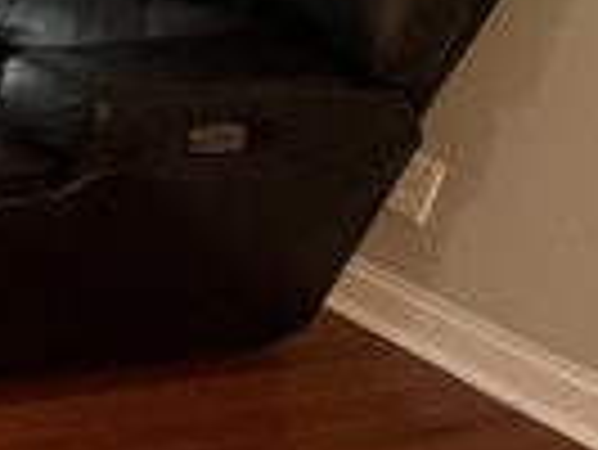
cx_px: -686
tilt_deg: -21.2
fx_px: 1124
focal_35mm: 65
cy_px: 81
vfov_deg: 22.3
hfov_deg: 17.4
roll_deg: +0.2
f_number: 1.8
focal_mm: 1.57
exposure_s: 1/60
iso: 320
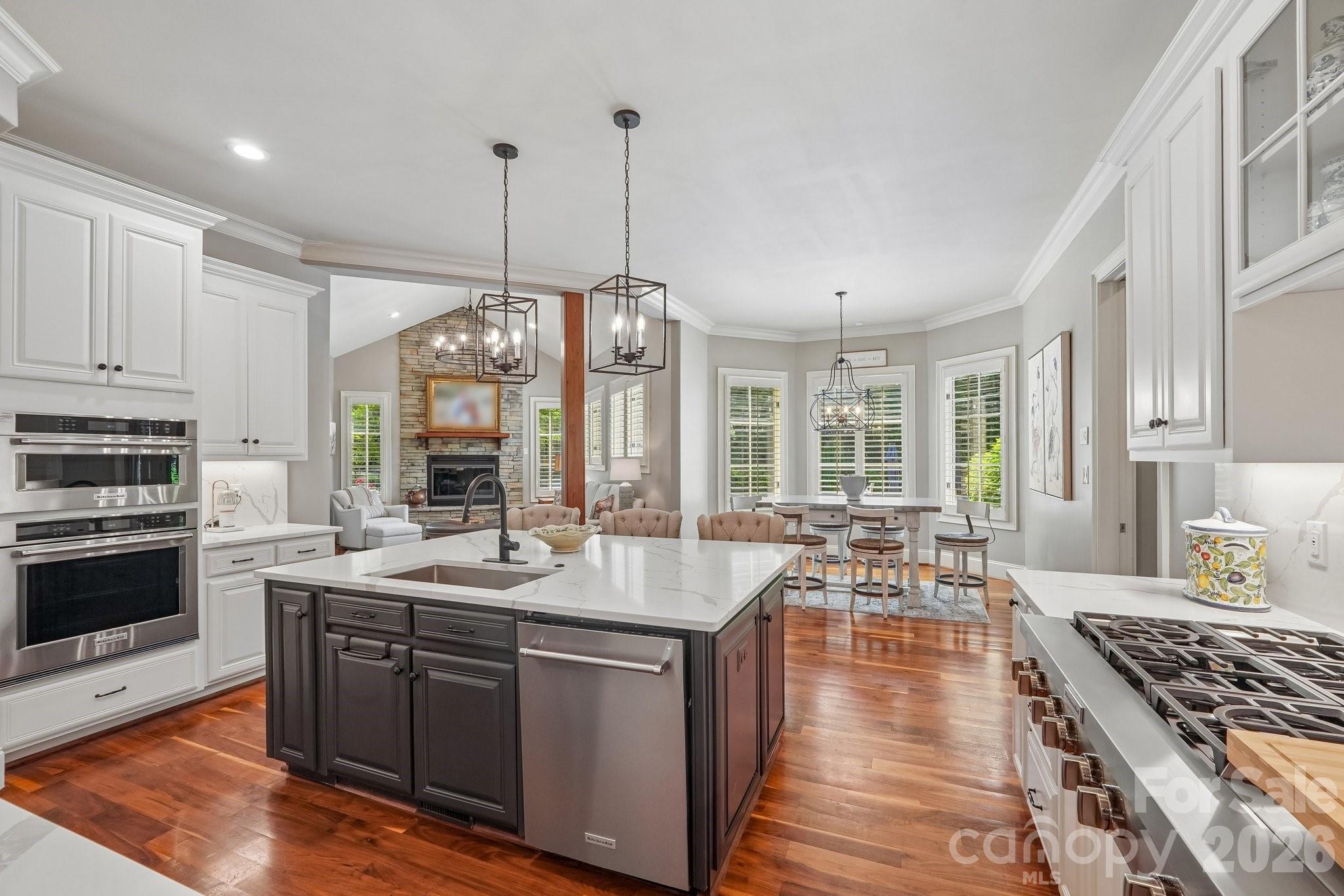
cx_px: 672
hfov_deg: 100.4
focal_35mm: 15
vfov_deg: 77.3
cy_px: 448
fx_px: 560
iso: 400
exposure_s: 1/8
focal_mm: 10
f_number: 8
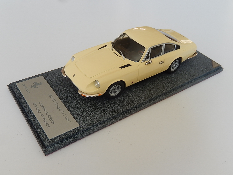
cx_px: 116
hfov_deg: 51.4
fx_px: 242
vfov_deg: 39.7
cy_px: 88
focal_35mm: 36
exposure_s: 1/40
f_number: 4
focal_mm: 6.5
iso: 125
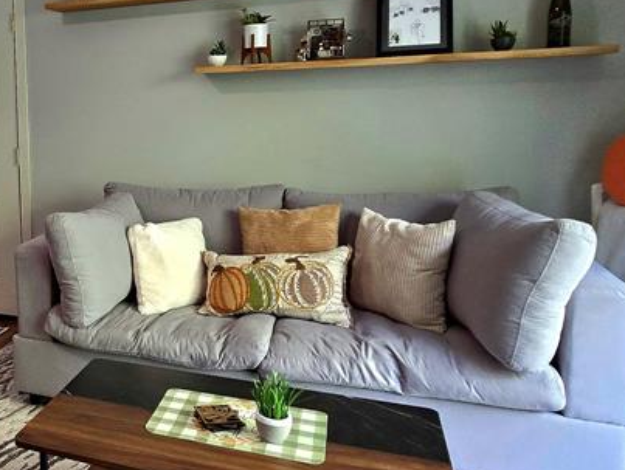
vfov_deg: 42.7
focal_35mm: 33
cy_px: 181
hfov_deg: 47.7
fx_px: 596
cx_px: 28
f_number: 2.2
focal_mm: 2.2
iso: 250
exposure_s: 1/60.2
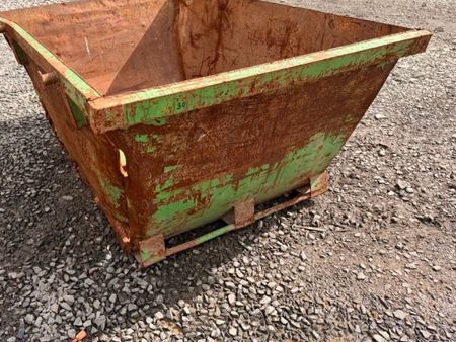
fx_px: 422
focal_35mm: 32
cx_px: 182
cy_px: 130
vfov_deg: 43.9
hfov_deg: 56.4
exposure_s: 1/2299
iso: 80
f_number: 1.78
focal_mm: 6.76
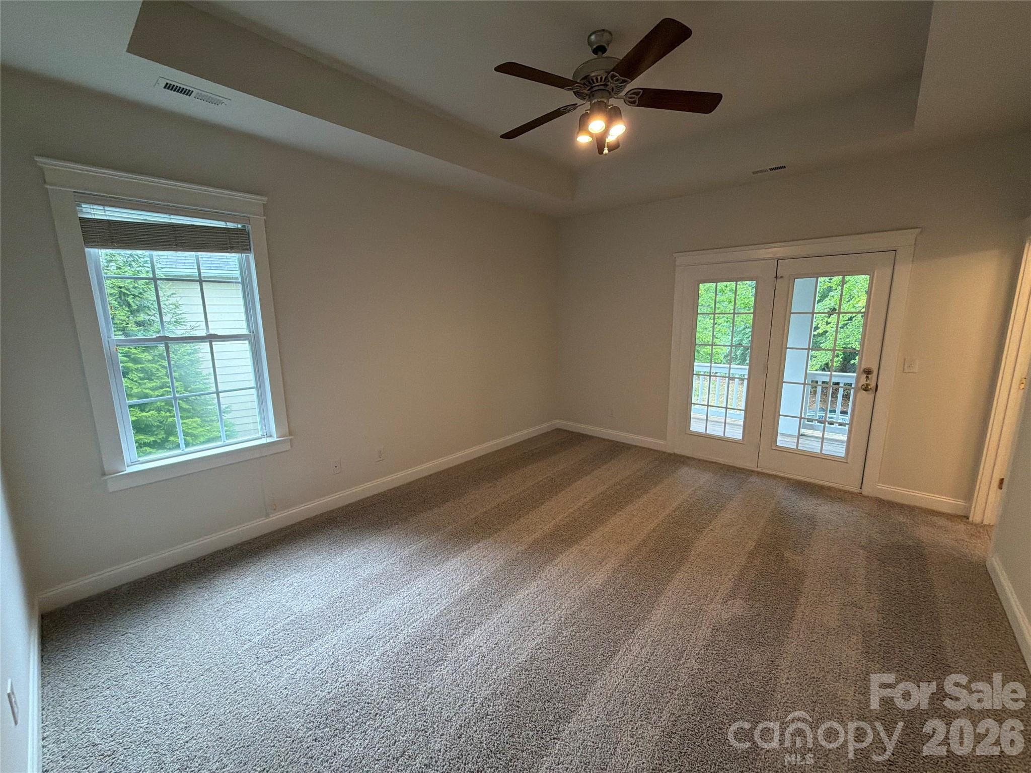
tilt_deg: -11.3
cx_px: 516
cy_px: 386
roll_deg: +0.6
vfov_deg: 85.7
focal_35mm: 14
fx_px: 417
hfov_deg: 102.1
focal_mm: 2.22
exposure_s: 1/60
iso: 200
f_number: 2.2
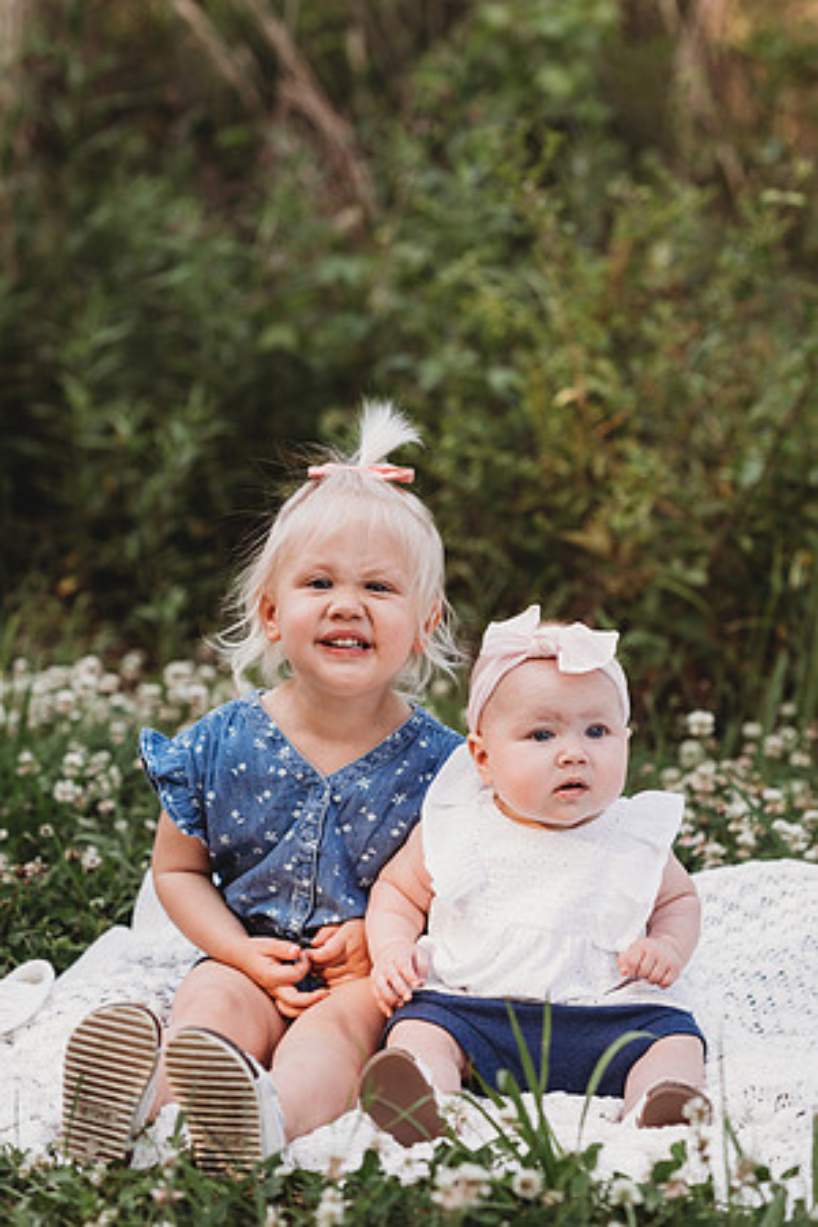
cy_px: 614
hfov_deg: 16.1
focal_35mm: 85
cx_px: 409
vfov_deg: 23.9
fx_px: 2897
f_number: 2.8
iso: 100
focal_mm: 85
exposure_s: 1/200
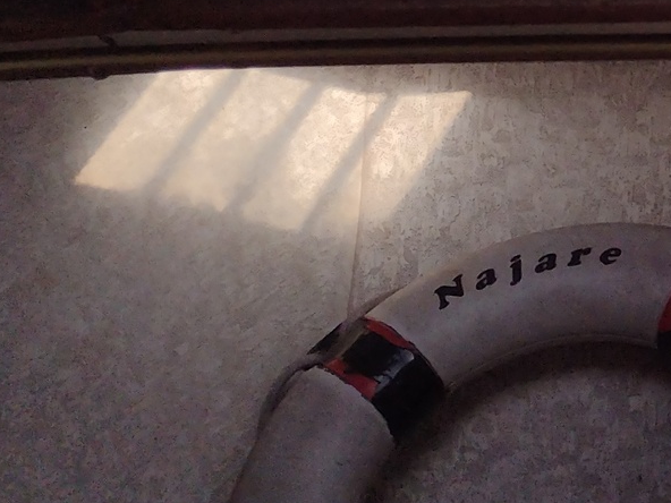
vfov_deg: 11.9
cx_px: 1022
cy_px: -419
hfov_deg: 15.8
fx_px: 2210
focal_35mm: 114
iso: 100
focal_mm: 4.71
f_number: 1.7
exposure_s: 1/2112
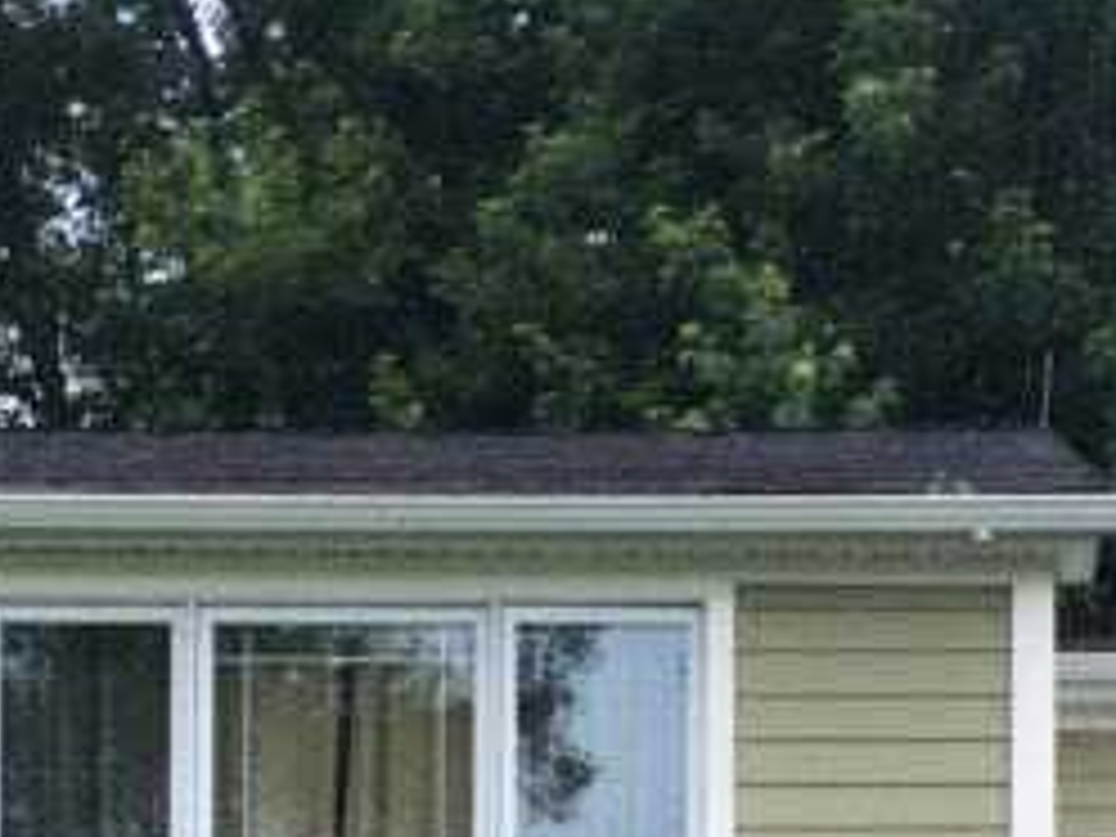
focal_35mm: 124
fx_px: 3998
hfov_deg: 15.9
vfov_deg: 11.0
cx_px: 765
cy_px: 1616
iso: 32
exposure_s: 1/720
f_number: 2.2
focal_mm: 4.12
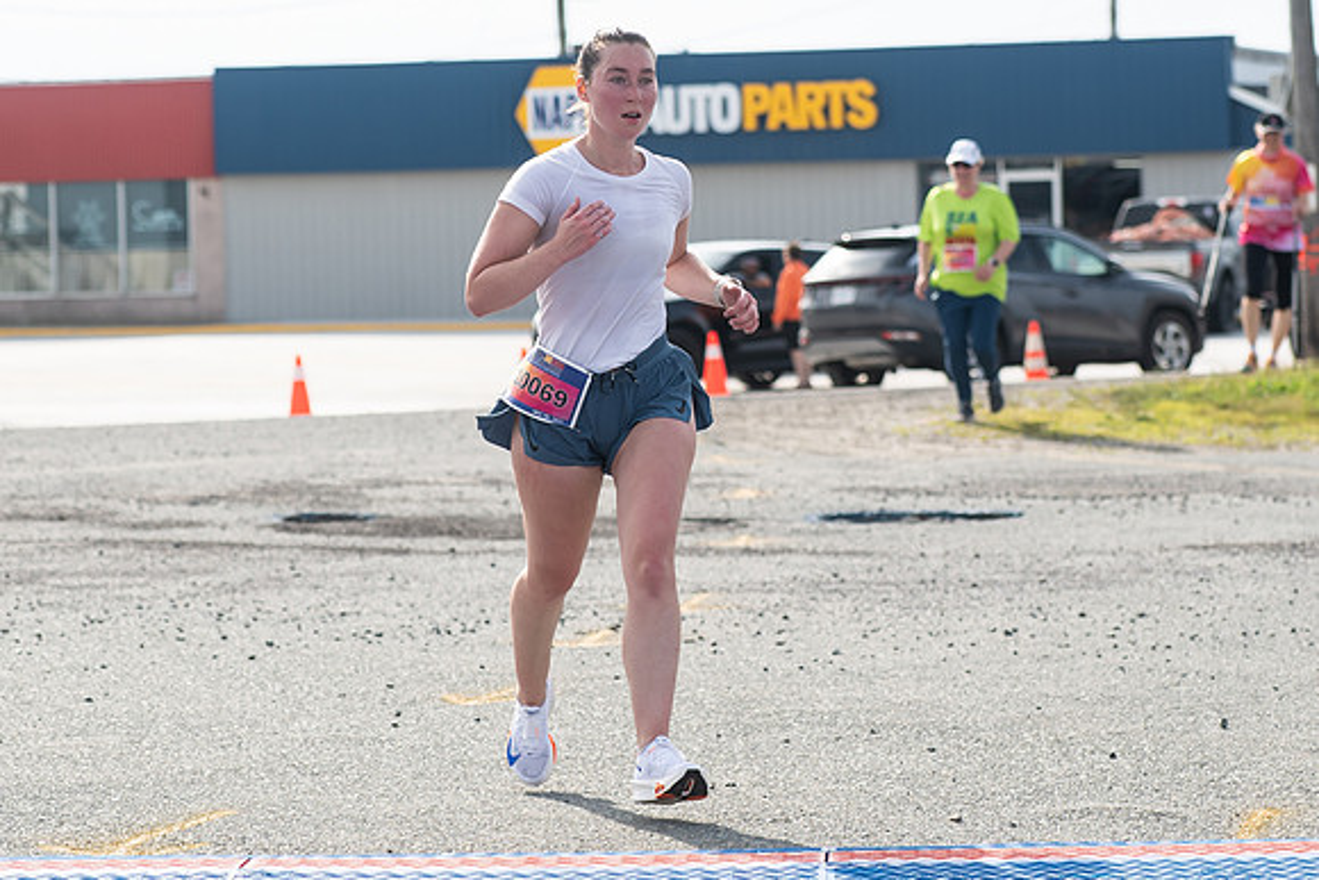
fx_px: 5724
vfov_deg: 8.8
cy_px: 162
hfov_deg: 13.1
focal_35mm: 156
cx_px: 569
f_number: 4.5
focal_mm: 82
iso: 250
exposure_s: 1/2000
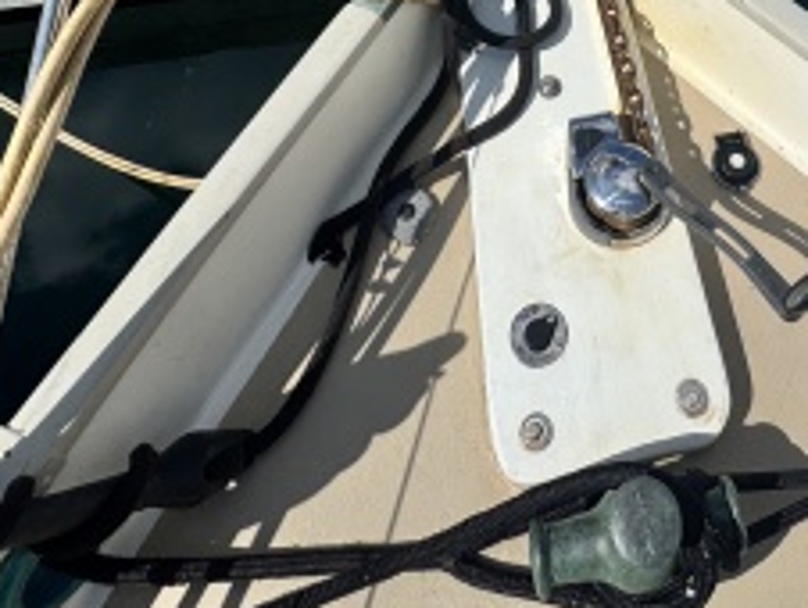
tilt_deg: -38.4
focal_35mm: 33
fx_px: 771
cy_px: -93
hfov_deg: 53.4
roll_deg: -2.4
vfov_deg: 35.4
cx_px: 581
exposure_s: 1/3906
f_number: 2.2
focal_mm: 2.22
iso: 40
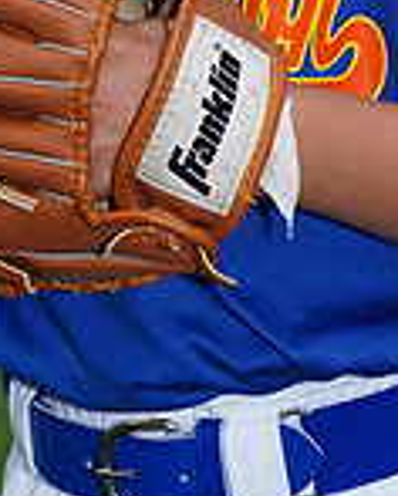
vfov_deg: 2.6
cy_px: -368
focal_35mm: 740
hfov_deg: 2.1
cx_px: 201
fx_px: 10873
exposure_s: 1/200
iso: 200
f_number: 9
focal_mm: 200
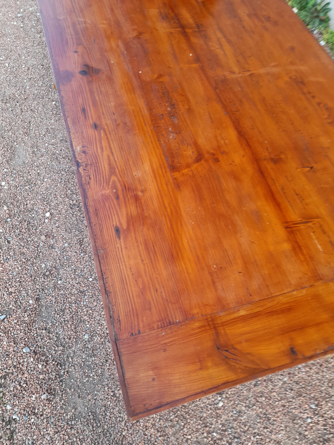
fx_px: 322
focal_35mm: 25
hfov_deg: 54.9
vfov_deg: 69.4
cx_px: 167
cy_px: 222
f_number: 2
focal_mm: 4.6
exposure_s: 1/100
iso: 32
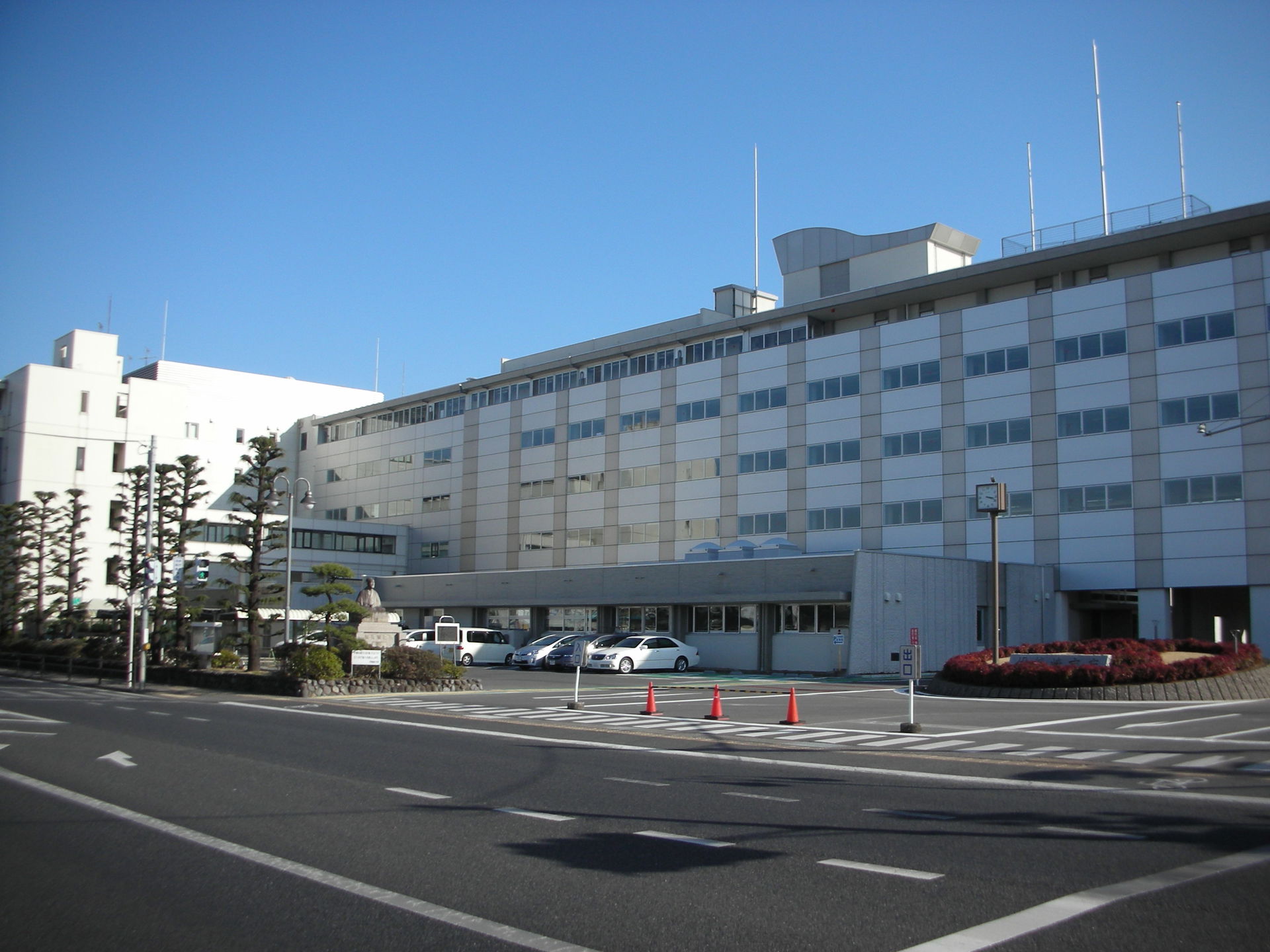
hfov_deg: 52.6
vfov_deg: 40.7
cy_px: 476
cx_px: 635
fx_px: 1284
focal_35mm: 35
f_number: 8.5
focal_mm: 5.8
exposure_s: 1/89.8
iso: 50
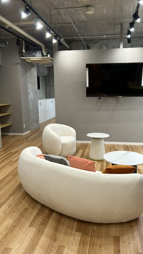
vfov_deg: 66.0
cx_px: 84
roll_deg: +1.4
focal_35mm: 29
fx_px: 195
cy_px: 124
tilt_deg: -8.8
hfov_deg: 40.1
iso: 100
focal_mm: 5.7
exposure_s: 1/60
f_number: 1.5
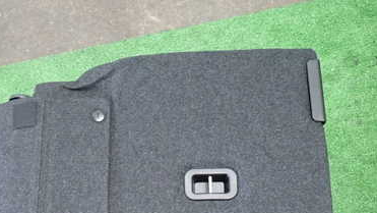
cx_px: 116
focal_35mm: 44
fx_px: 440
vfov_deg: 26.0
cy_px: 205
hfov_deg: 45.4
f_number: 2
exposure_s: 1/30
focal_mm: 4.5
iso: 320
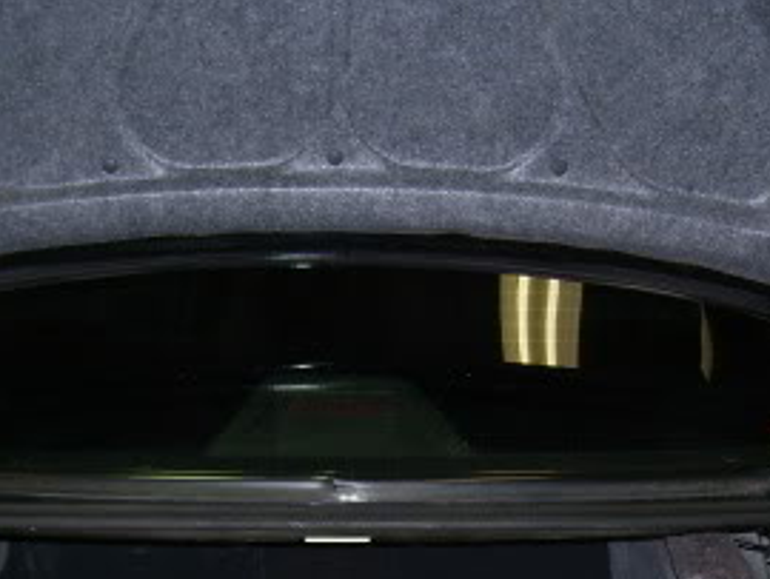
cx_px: 339
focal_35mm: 81
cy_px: 483
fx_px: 1803
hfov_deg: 24.1
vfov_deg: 18.0
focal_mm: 5.6
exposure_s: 1/60
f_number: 2.7
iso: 80
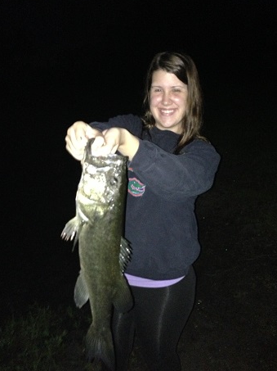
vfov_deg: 54.0
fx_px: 363
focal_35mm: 34
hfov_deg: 41.7
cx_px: 140
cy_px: 182
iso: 800
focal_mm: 4.13
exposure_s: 1/16
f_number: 2.4
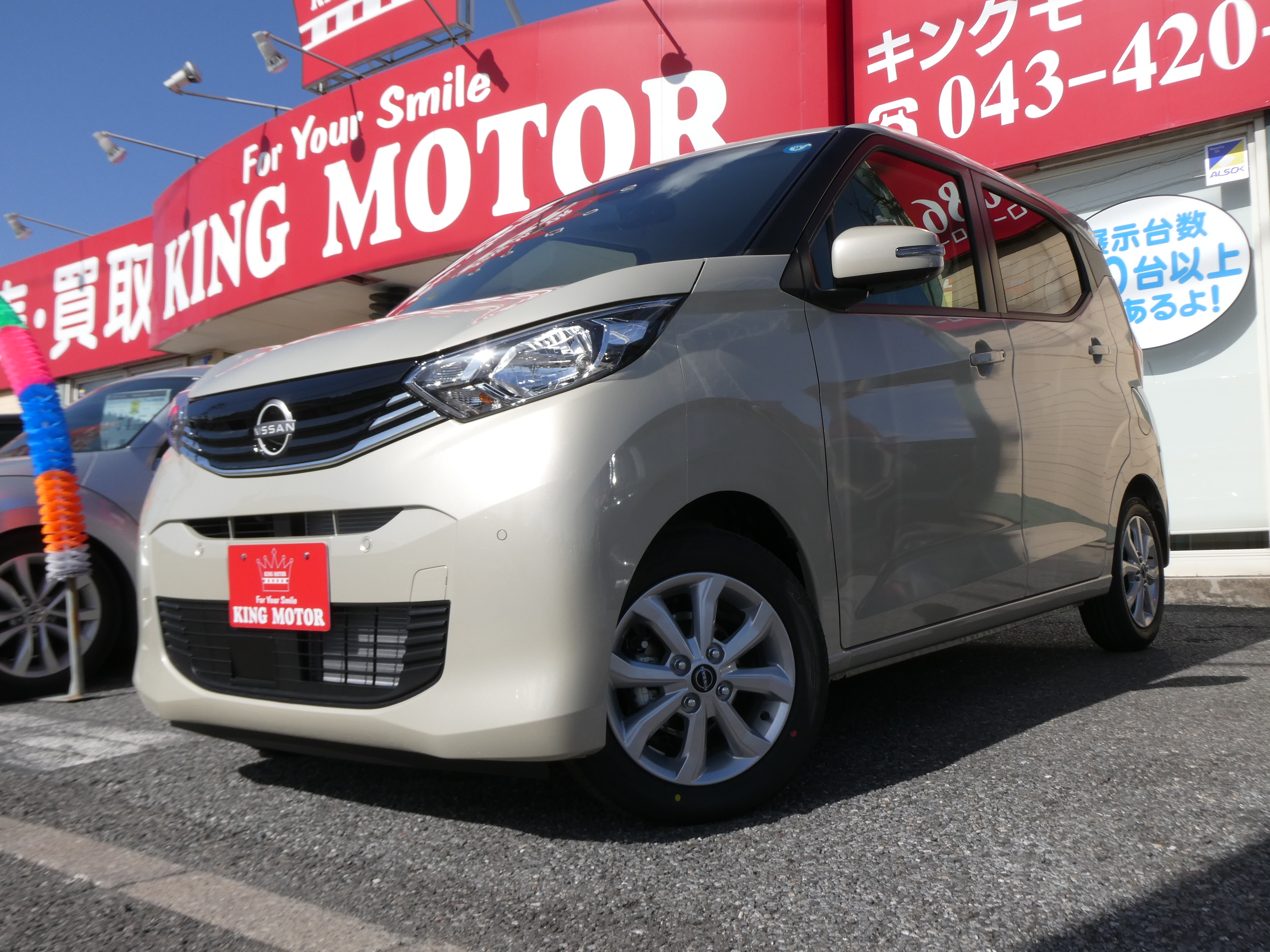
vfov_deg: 45.4
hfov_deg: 58.4
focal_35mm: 31
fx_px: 1137
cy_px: 476
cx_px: 635
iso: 80
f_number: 4.5
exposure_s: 1/800
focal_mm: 5.4
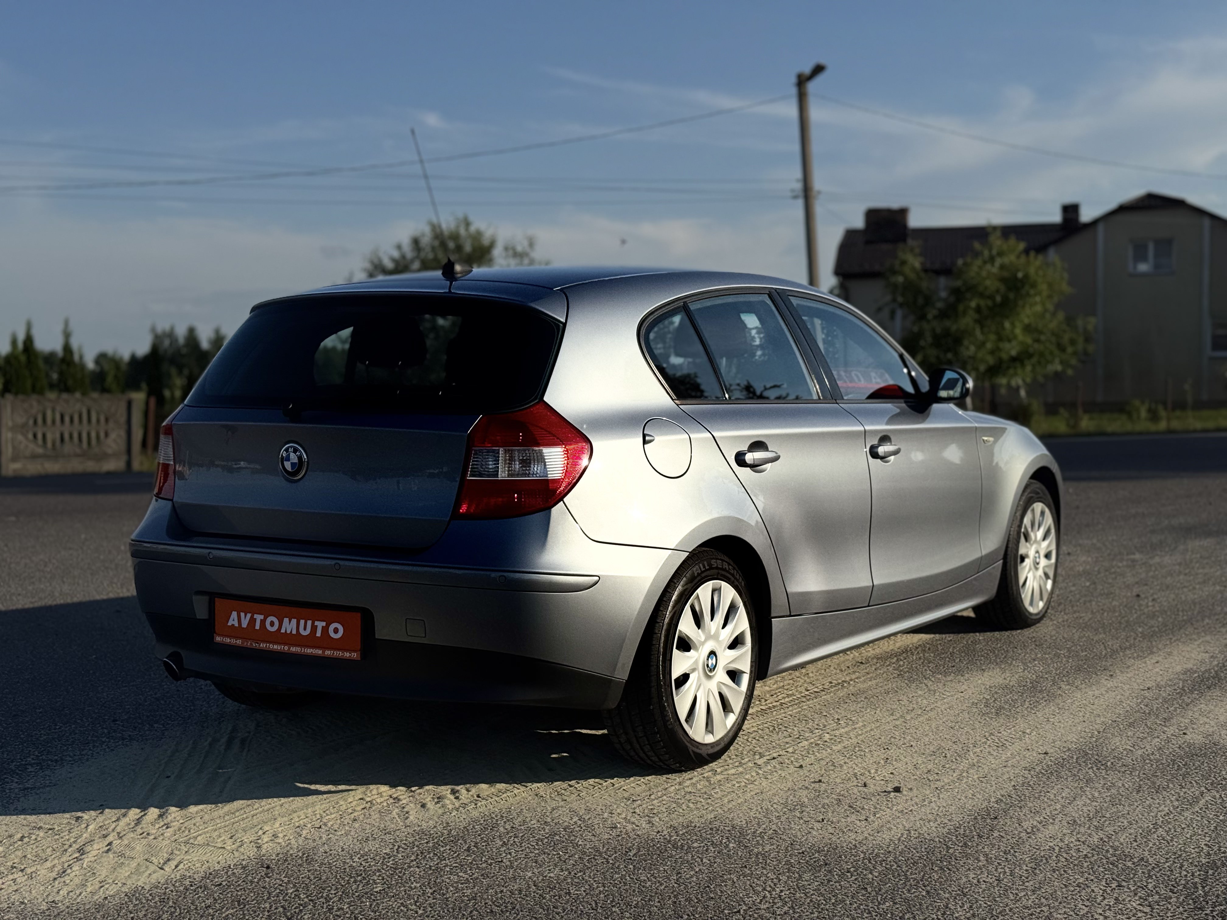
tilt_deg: -3.4
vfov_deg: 30.3
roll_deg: +0.1
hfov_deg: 39.7
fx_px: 1701
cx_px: 614
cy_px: 460
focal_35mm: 48
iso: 80
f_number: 1.78
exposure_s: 1/15385
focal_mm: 6.76
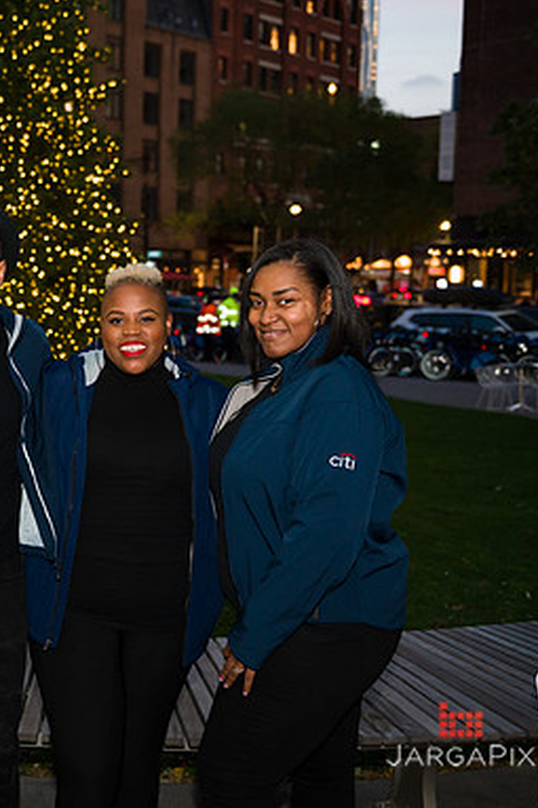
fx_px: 1189
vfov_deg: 37.5
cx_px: -23
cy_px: 405
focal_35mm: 53
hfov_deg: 24.1
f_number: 4
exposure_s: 1/200
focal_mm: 35
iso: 1600
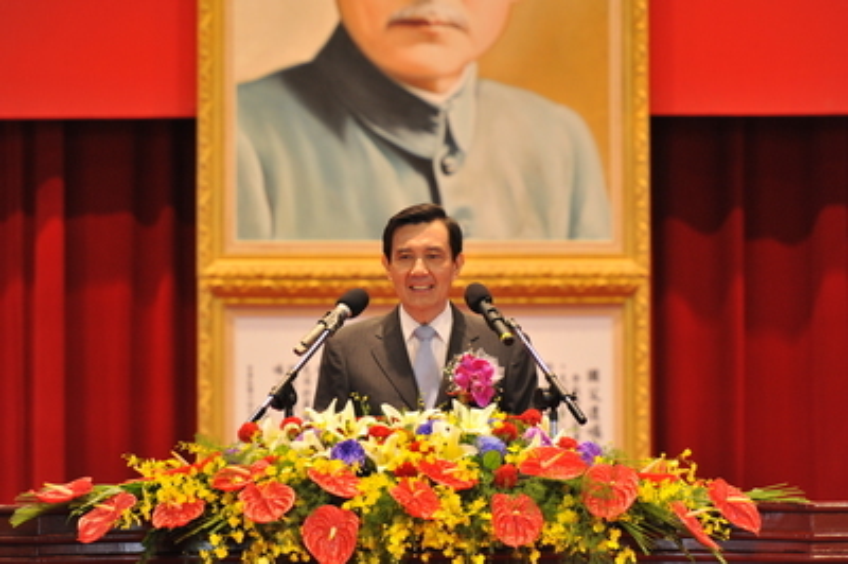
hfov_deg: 6.2
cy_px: 282
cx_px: 424
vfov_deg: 4.2
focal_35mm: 330
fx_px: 7767
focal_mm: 330
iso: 1600
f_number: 5.6
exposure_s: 1/80
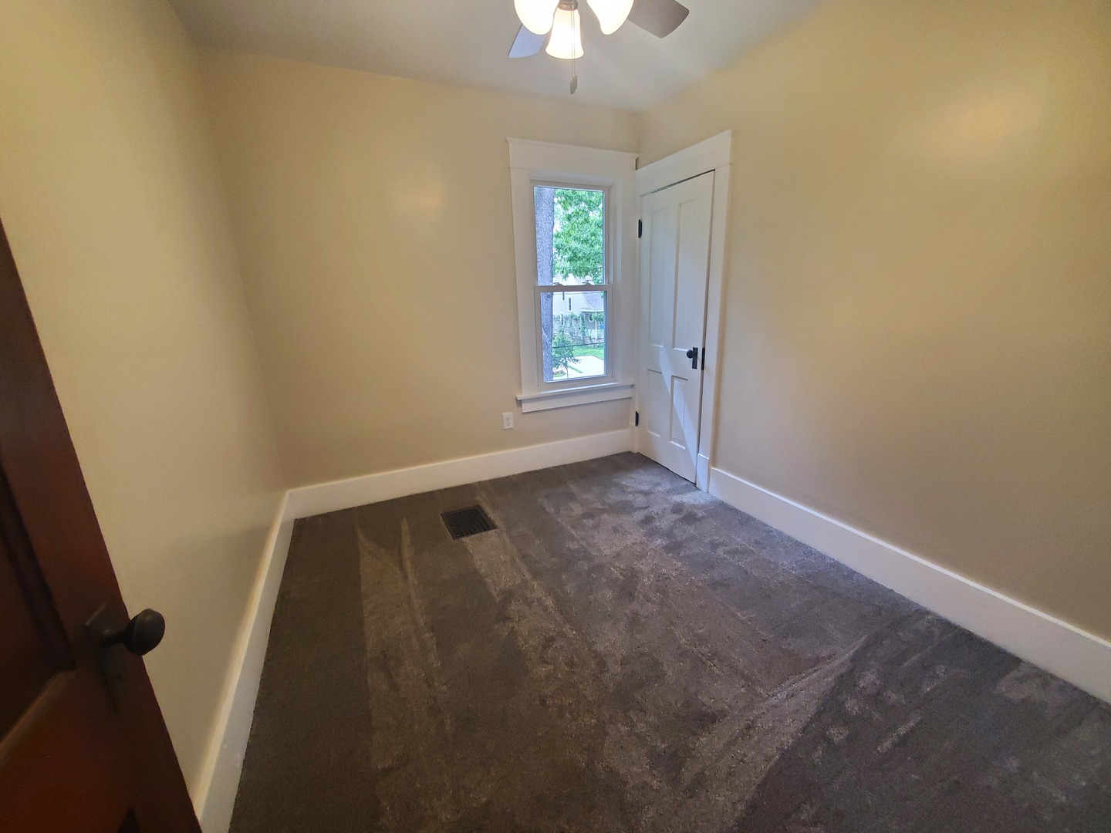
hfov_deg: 106.2
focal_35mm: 13
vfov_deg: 89.9
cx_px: 556
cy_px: 416
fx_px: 417
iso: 250
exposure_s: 1/60
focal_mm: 1.8
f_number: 2.2
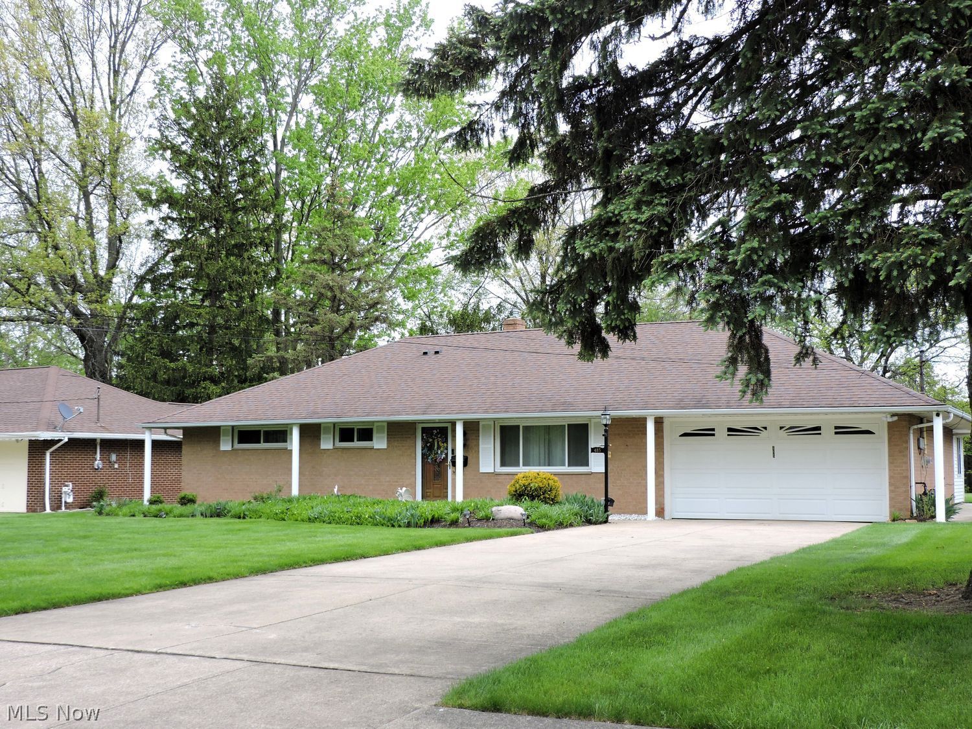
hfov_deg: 46.8
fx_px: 1123
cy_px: 364
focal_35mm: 40
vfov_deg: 36.0
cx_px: 486
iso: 100
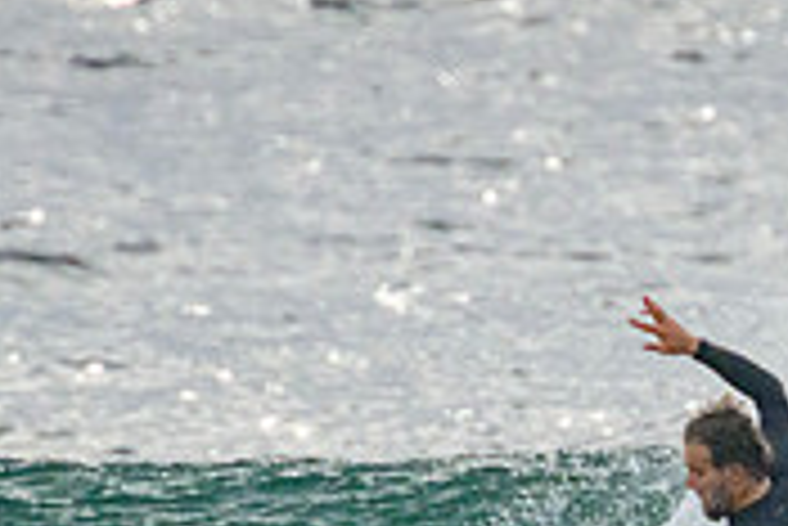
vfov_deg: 0.4
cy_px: 496
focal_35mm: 3643
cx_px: 916
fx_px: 79805
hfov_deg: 0.6
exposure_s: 1/2000
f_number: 11
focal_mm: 800
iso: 1800
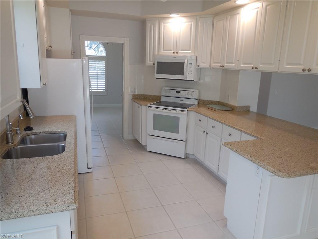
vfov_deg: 54.9
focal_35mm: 25
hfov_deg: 69.4
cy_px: 120
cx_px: 159
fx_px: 230
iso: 125
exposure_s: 1/100
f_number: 3.1
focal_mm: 4.5
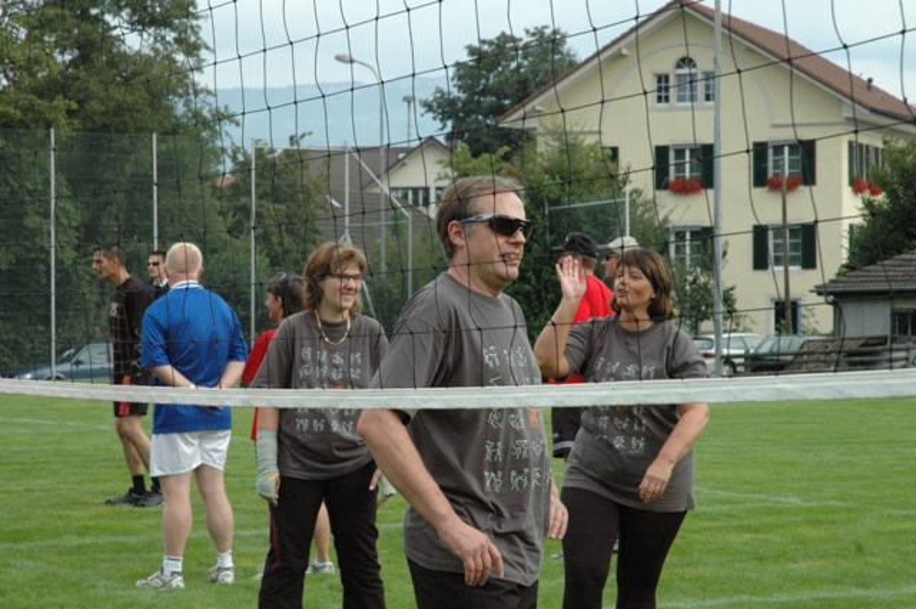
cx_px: 458
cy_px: 304
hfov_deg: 19.5
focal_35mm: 105
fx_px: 2668
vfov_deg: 13.0
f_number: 11
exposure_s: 1/500
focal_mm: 70
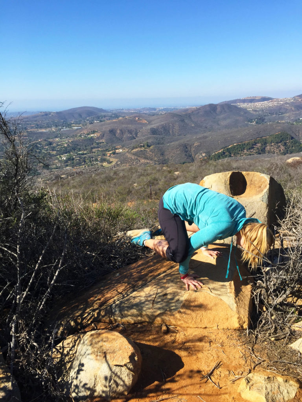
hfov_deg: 48.2
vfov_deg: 61.7
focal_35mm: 29
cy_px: 201
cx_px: 151
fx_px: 337
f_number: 2.2
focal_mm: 4.15
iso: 32
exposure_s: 1/1647
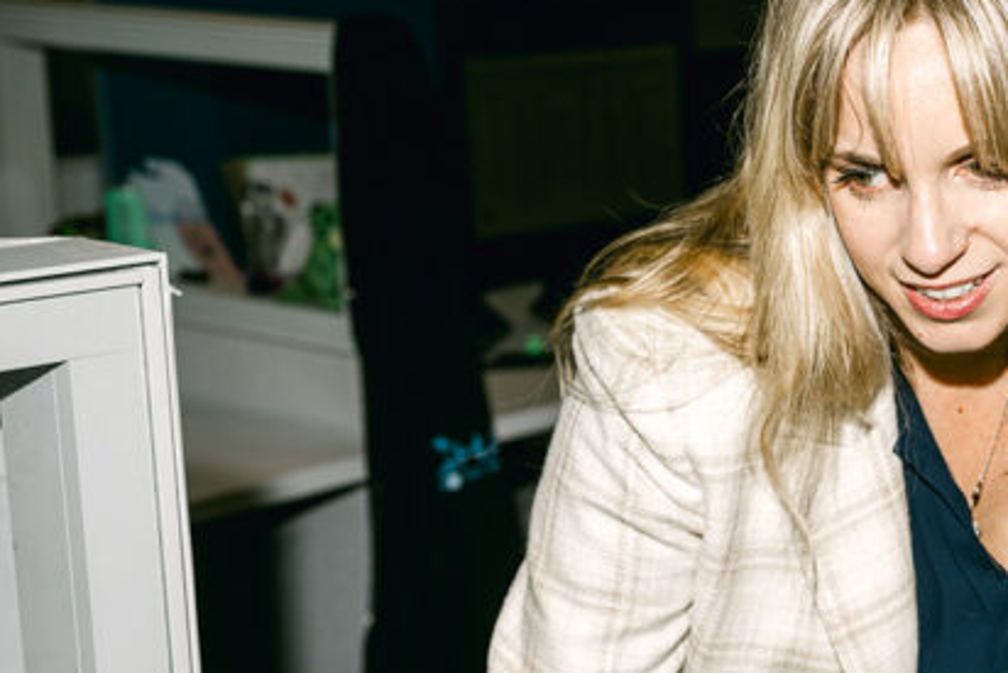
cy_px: 486
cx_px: 1150
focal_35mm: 87
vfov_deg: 15.7
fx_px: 2437
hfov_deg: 21.9
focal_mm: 35
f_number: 3.2
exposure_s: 1/125
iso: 64
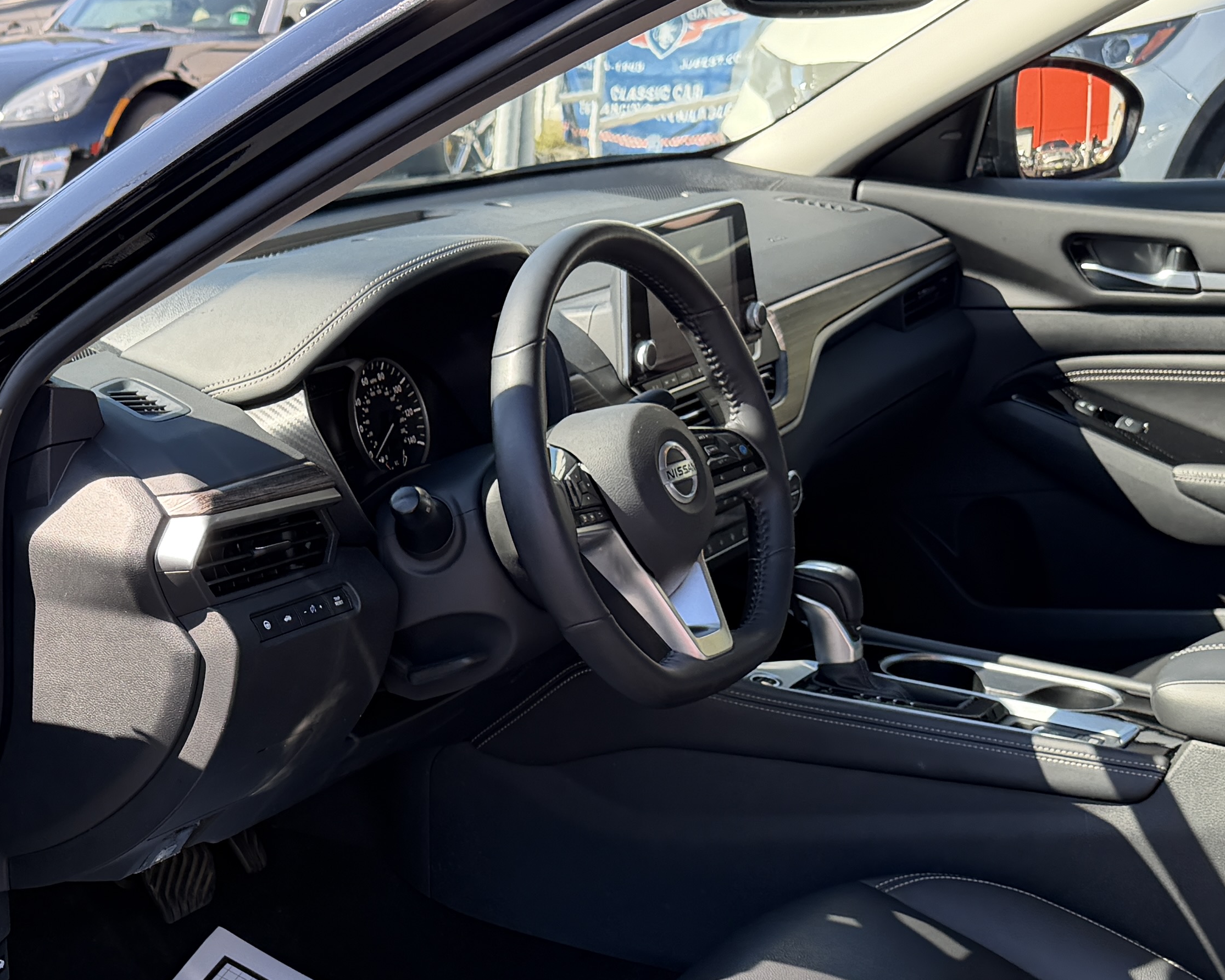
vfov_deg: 24.6
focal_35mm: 60
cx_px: 188
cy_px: 908
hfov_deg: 30.4
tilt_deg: -22.8
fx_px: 2175
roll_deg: +1.6
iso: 100
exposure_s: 1/567
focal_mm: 6.76
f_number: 1.78
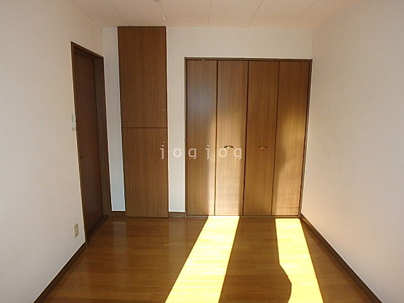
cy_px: 152
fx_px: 245
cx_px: 202
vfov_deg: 63.4
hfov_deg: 79.0
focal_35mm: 21
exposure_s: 1/80
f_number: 3.5
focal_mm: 3.7
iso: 125
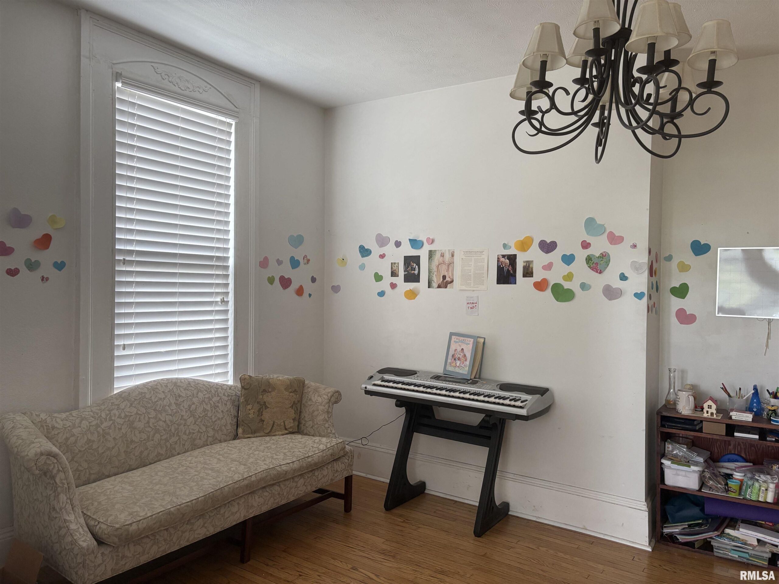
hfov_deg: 67.3
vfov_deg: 53.1
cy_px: 292
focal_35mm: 26
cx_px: 390
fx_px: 585
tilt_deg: -0.4
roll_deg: -2.5
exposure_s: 1/118
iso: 125
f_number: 1.6
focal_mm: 5.96
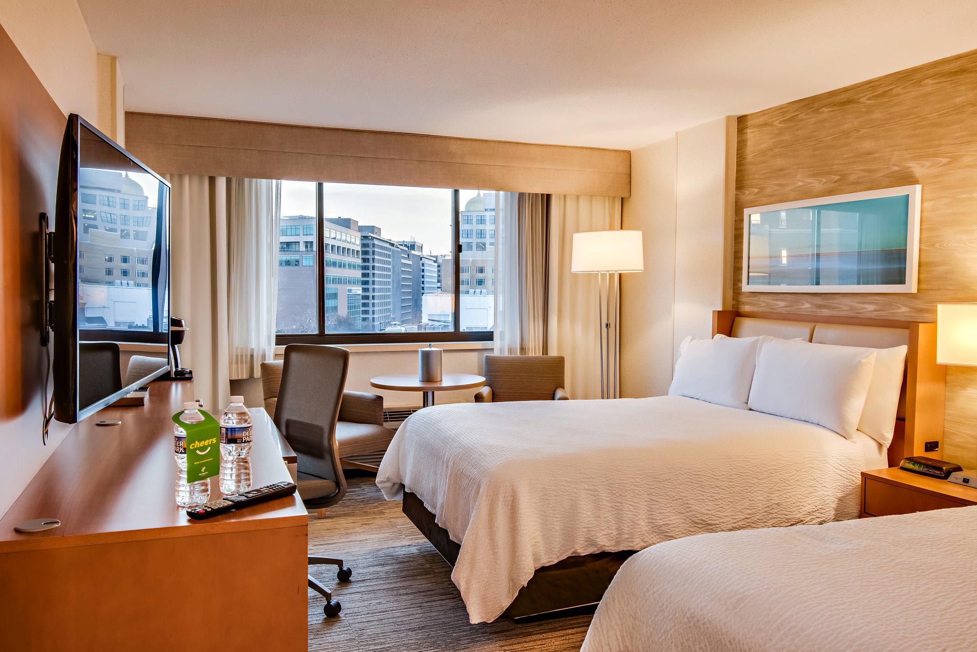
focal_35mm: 30
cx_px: 488
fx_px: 814
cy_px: 326
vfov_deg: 43.6
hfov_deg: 61.9
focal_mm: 30
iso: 250
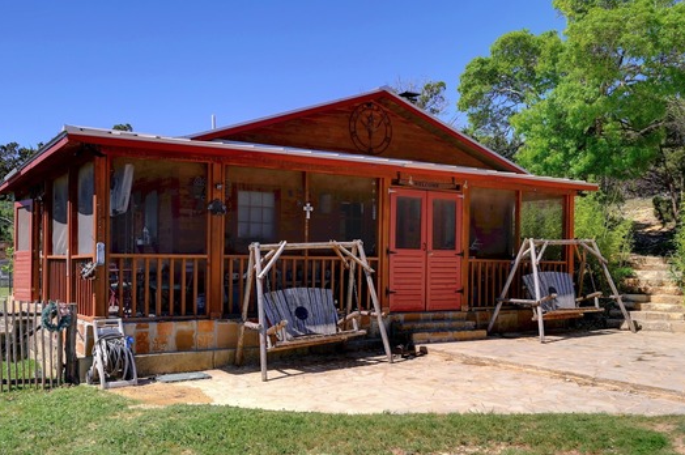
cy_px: 257
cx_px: 306
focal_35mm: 33
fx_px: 627
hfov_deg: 57.2
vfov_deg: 39.8
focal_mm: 27
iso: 500
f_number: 5
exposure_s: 1/2000
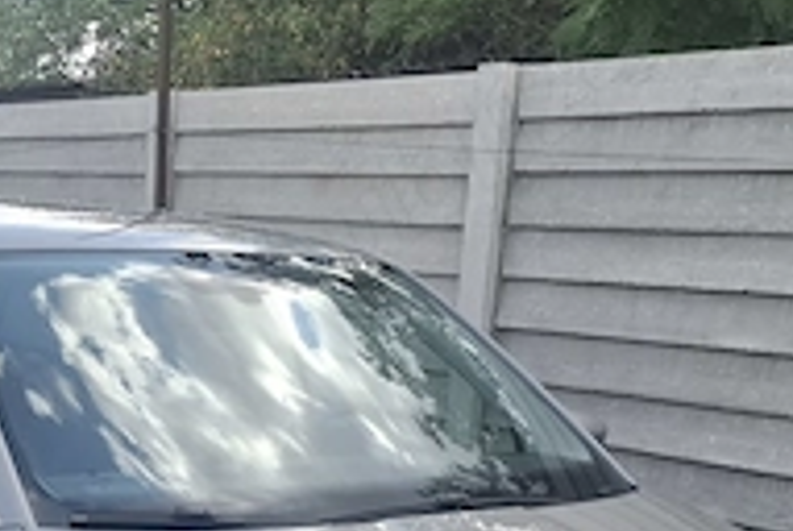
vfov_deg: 16.6
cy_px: 801
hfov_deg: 26.7
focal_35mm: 75
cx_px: 228
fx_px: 1655
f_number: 1.8
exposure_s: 1/517
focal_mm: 5.54
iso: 50
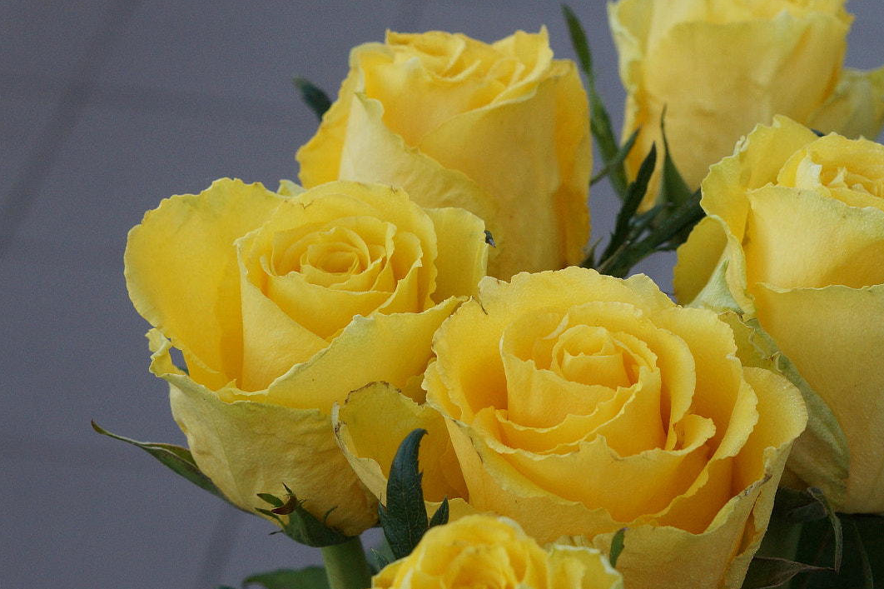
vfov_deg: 12.1
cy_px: 305
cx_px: 610
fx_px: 2773
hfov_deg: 18.0
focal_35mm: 113
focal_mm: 50
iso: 500
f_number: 8
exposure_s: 1/80
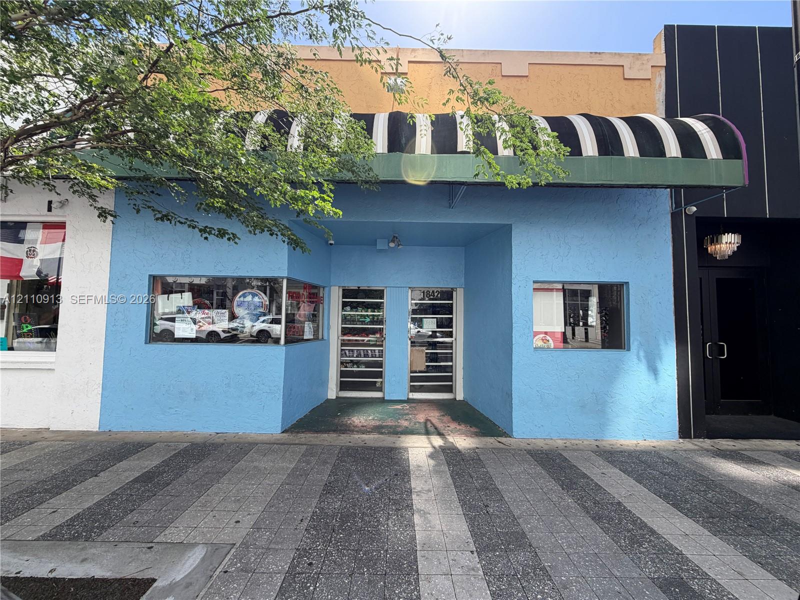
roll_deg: +0.0
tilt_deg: +3.3
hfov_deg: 102.1
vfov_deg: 85.7
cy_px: 300
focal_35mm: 14
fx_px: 324
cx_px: 400
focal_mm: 2.22
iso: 40
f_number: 2.2
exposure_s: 1/726
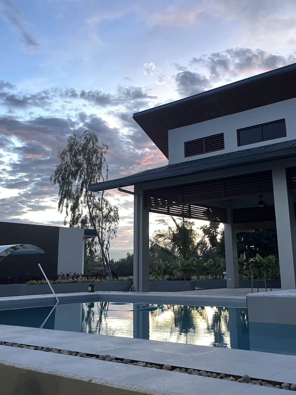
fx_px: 433
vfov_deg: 48.6
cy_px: 154
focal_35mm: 38
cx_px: 165
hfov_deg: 37.7
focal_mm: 5.1
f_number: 1.6
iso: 1600
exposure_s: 1/15
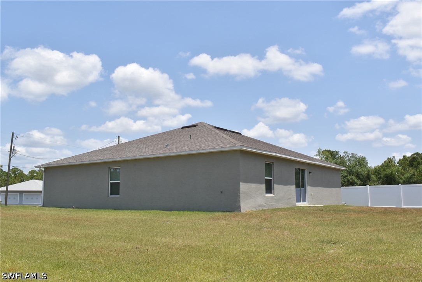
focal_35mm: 33
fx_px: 387
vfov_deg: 40.0
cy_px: 141
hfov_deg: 57.2
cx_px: 211
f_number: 25
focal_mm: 22
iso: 400
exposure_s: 1/200
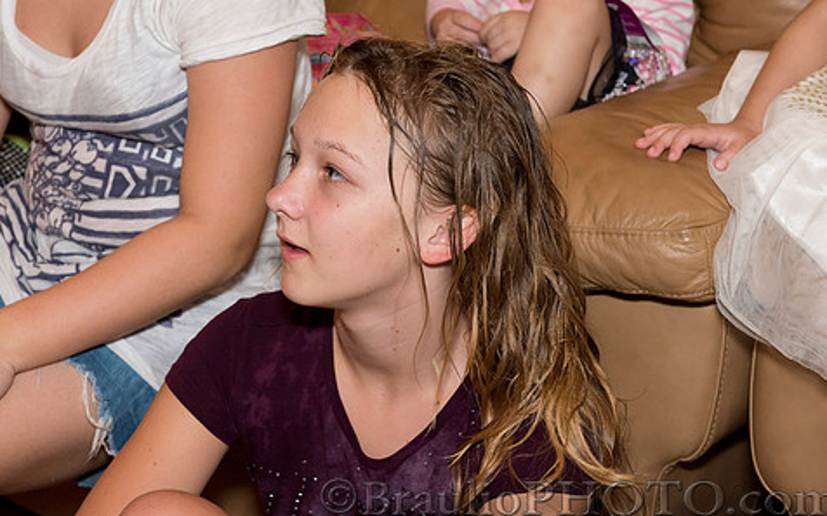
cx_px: 363
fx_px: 1960
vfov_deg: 15.0
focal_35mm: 87
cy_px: 208
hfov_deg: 23.8
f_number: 7.1
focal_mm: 70
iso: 4000
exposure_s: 1/160
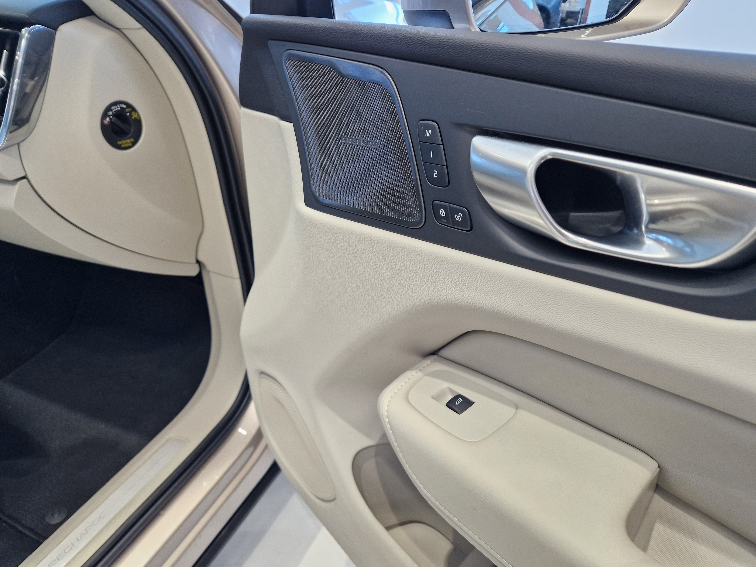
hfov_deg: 73.9
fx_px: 502
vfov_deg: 58.9
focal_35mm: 23
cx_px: 378
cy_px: 284
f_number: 1.8
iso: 200
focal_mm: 5.4
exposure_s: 1/180
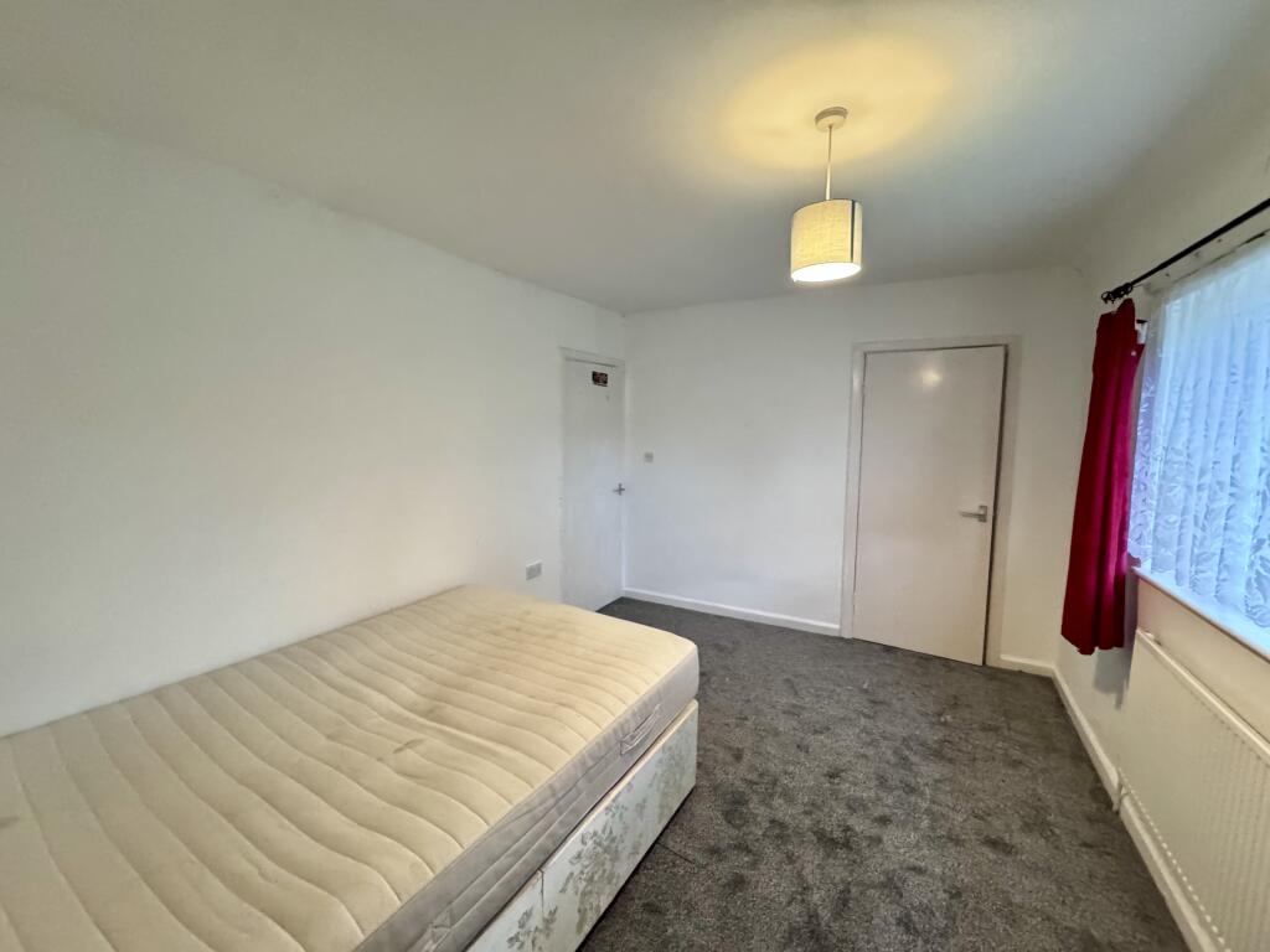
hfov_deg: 102.1
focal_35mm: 14
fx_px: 514
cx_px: 635
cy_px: 476
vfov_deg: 85.7
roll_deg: +0.5
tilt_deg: -4.1
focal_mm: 2.22
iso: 1000
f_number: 2.2
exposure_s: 1/50
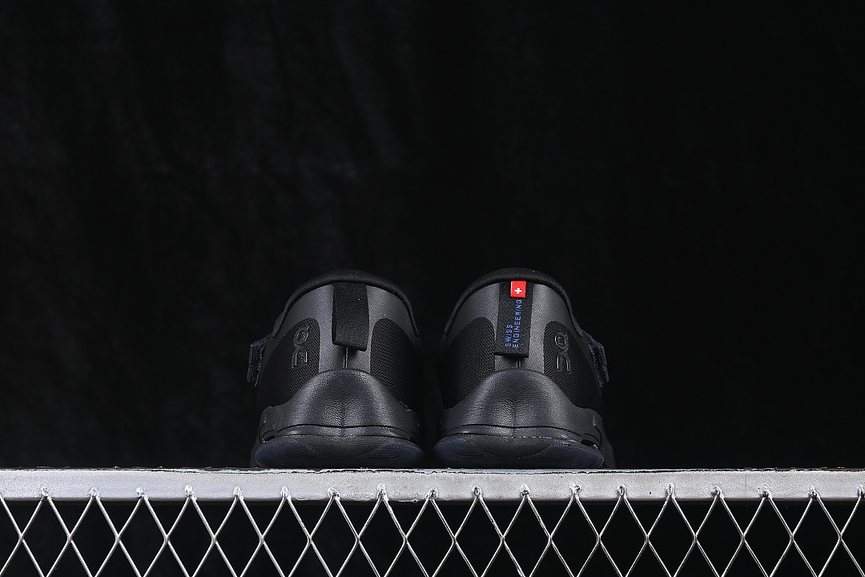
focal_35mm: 75
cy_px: 288
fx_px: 1802
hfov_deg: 27.0
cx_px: 432
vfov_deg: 18.2
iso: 160
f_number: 6.3
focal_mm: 50
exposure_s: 1/60
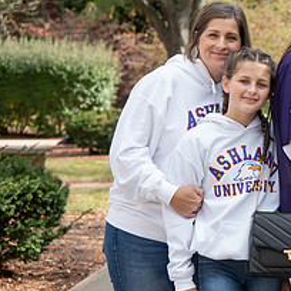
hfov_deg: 12.6
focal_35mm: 133
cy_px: 103
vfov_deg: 13.1
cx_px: 409
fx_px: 1265
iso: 200
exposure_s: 1/200
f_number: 5
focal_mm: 55
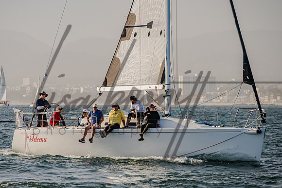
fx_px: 2106
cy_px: 110
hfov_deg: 7.7
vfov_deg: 5.1
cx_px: 120
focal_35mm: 269
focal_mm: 200
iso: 400
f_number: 6.3
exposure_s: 1/1000
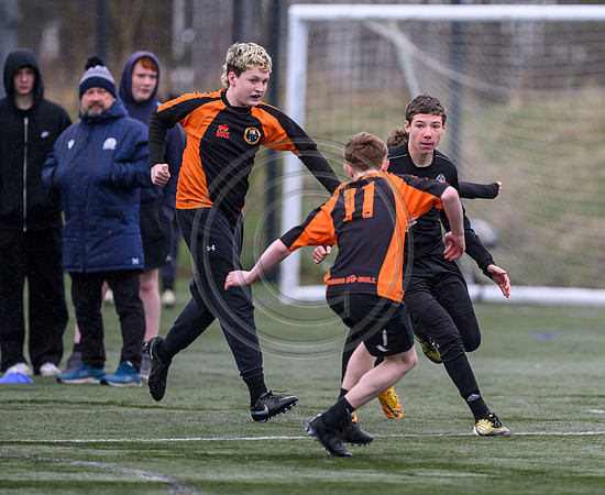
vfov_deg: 2.7
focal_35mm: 587
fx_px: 10612
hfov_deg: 3.3
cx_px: 466
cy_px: 226
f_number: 3.5
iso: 1000
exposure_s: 1/1600
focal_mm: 400
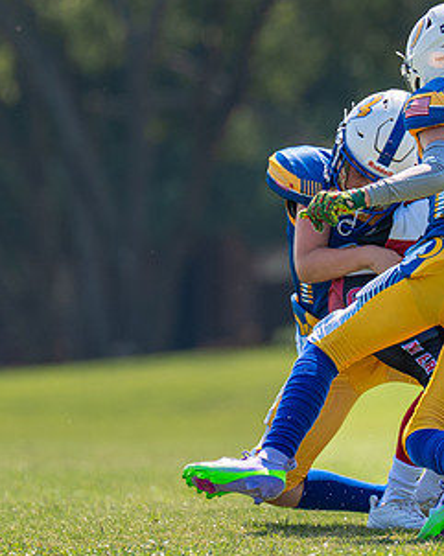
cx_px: 413
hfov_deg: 1.8
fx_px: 14082
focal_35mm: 856
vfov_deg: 2.3
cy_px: 234
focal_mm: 200
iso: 125
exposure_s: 1/1600
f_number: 2.8
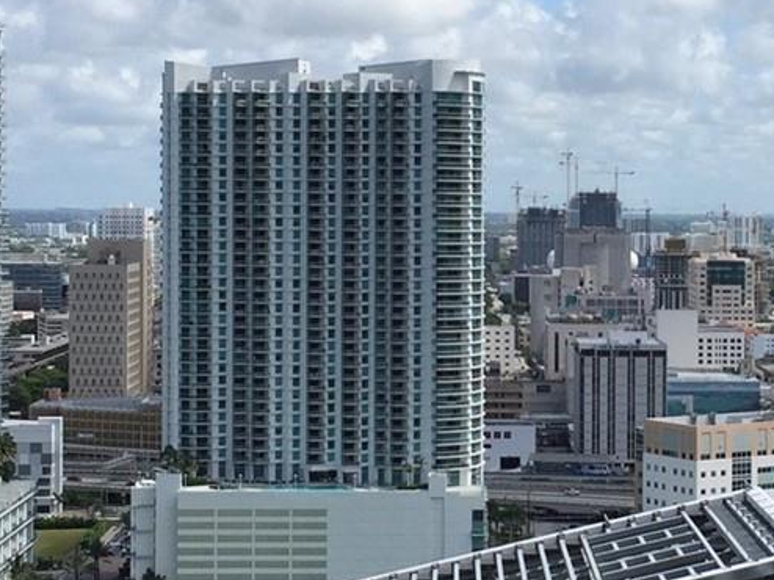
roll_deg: -0.1
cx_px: 569
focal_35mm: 94
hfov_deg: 20.7
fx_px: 2101
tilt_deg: -2.0
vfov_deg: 15.7
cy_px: 273
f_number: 2.2
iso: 32
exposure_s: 1/2639
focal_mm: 4.15
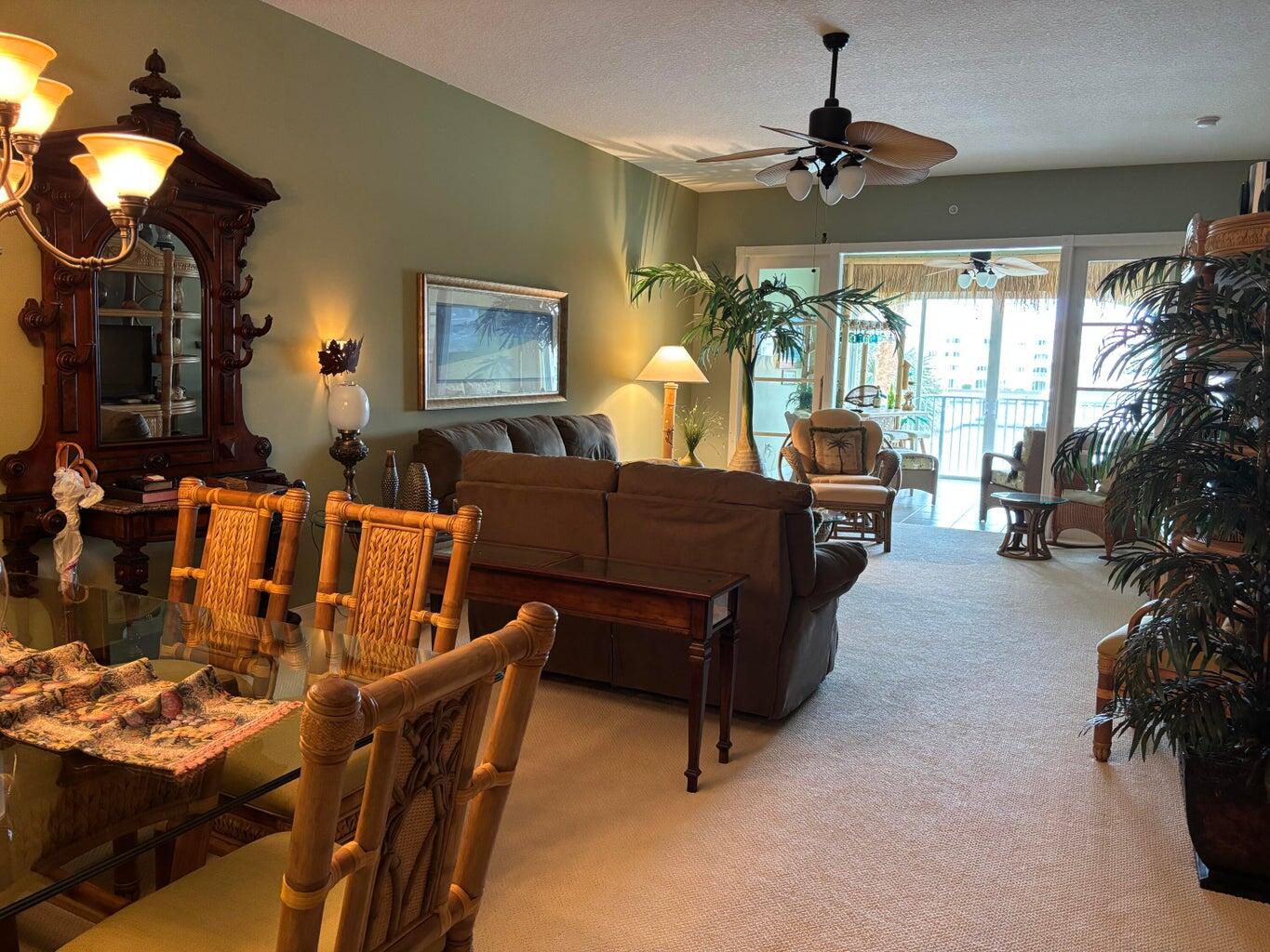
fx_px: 954
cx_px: 635
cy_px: 476
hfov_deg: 67.3
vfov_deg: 53.1
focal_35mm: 26
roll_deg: -1.7
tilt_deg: -7.6
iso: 320
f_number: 1.6
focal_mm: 5.96
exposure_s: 1/60
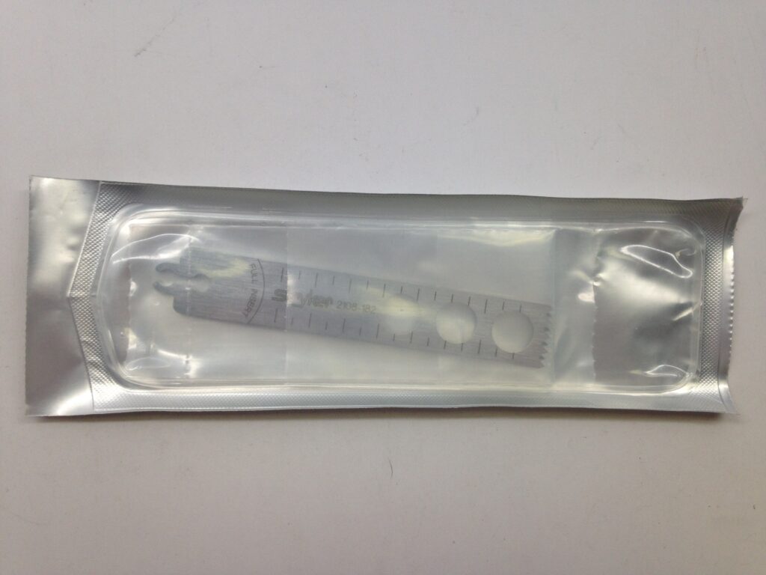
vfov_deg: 42.9
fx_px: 730
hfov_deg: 55.4
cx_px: 383
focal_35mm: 33
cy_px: 288
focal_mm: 4.12
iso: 64
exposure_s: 1/60
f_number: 2.4
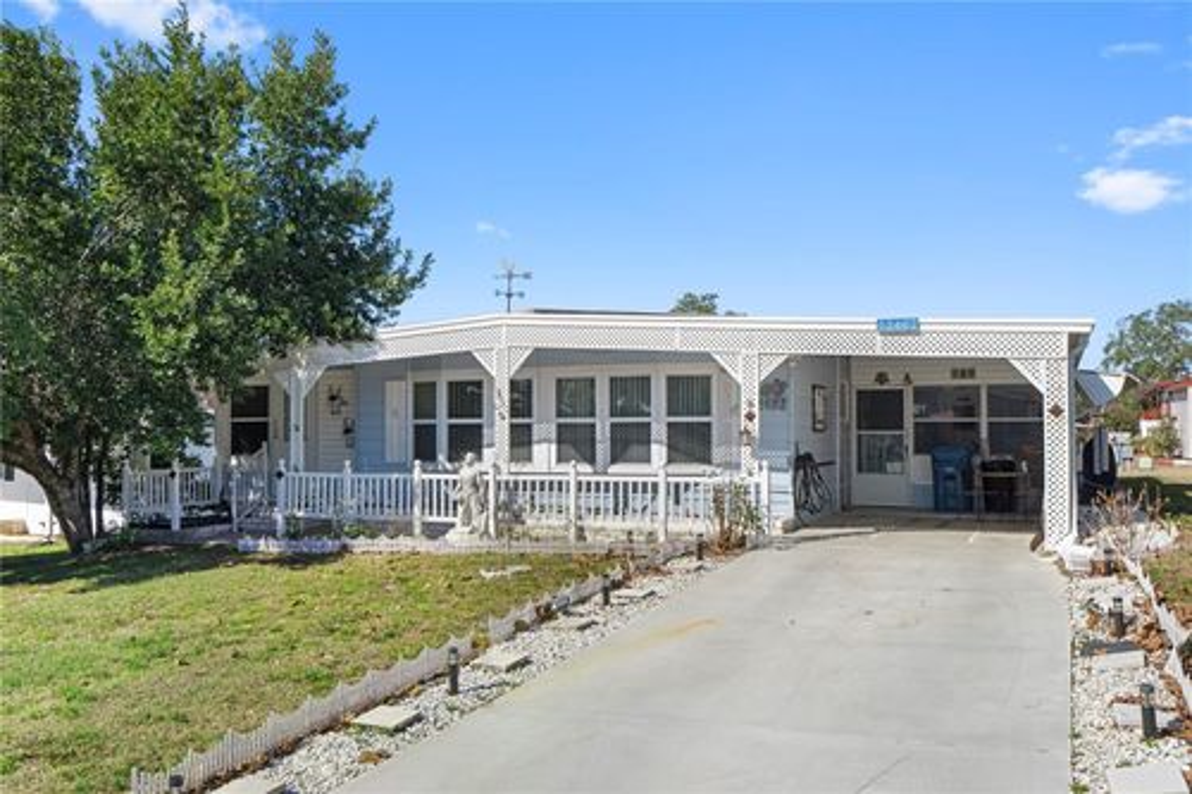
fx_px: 993
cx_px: 596
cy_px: 397
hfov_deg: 61.9
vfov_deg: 43.6
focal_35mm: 30
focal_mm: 20
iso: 320
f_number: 8
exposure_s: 1/500
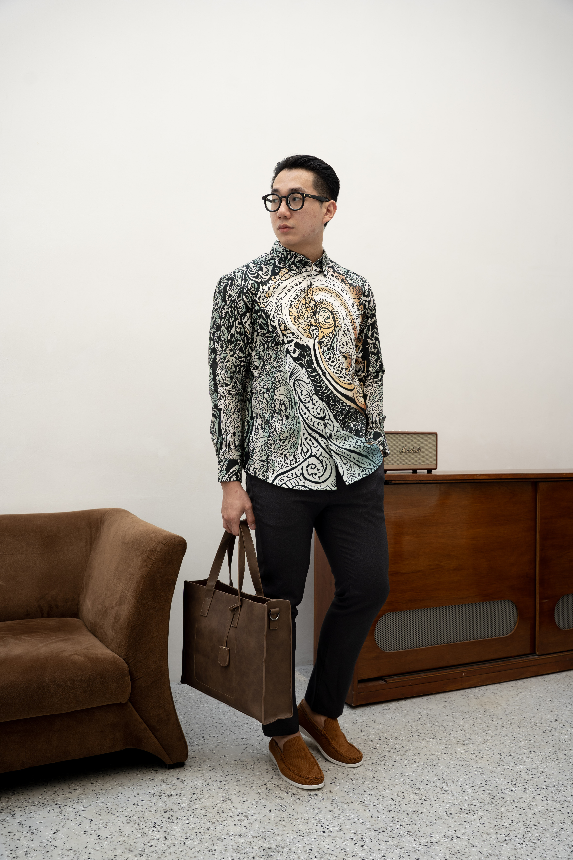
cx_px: 286
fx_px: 762
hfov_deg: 41.2
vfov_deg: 58.9
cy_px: 430
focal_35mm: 32
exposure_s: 1/160
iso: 160
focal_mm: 31.9
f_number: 5
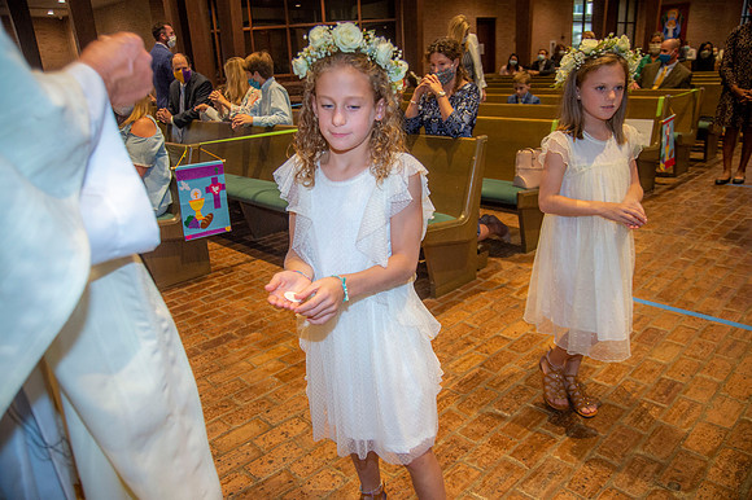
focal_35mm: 28
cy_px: 250
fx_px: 585
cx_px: 376
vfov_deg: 46.4
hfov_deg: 65.5
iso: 1600
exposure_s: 1/125
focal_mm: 28
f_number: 4.5
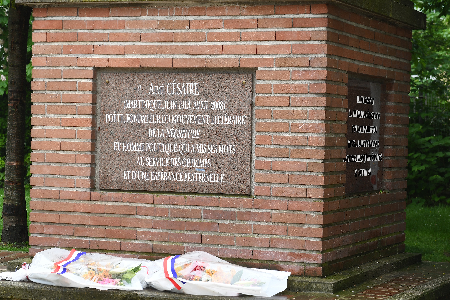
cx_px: 225
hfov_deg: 19.5
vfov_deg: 13.0
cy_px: 150
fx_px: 1312
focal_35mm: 105
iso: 400
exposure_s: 1/320
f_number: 6.3
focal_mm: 70
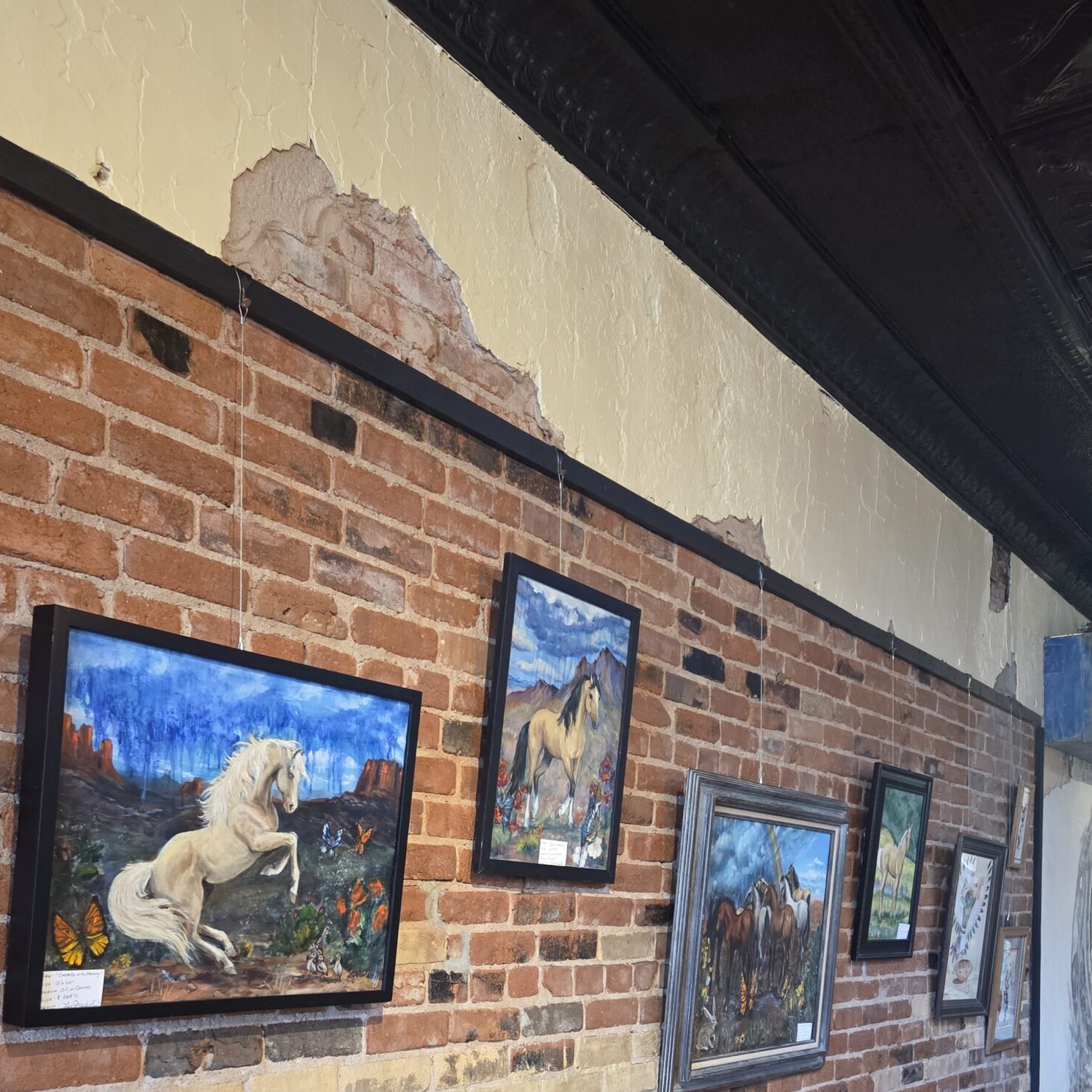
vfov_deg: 44.7
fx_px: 1249
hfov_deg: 47.2
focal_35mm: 35
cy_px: 889
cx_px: 501
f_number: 1.8
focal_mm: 5.4
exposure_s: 1/120
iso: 640
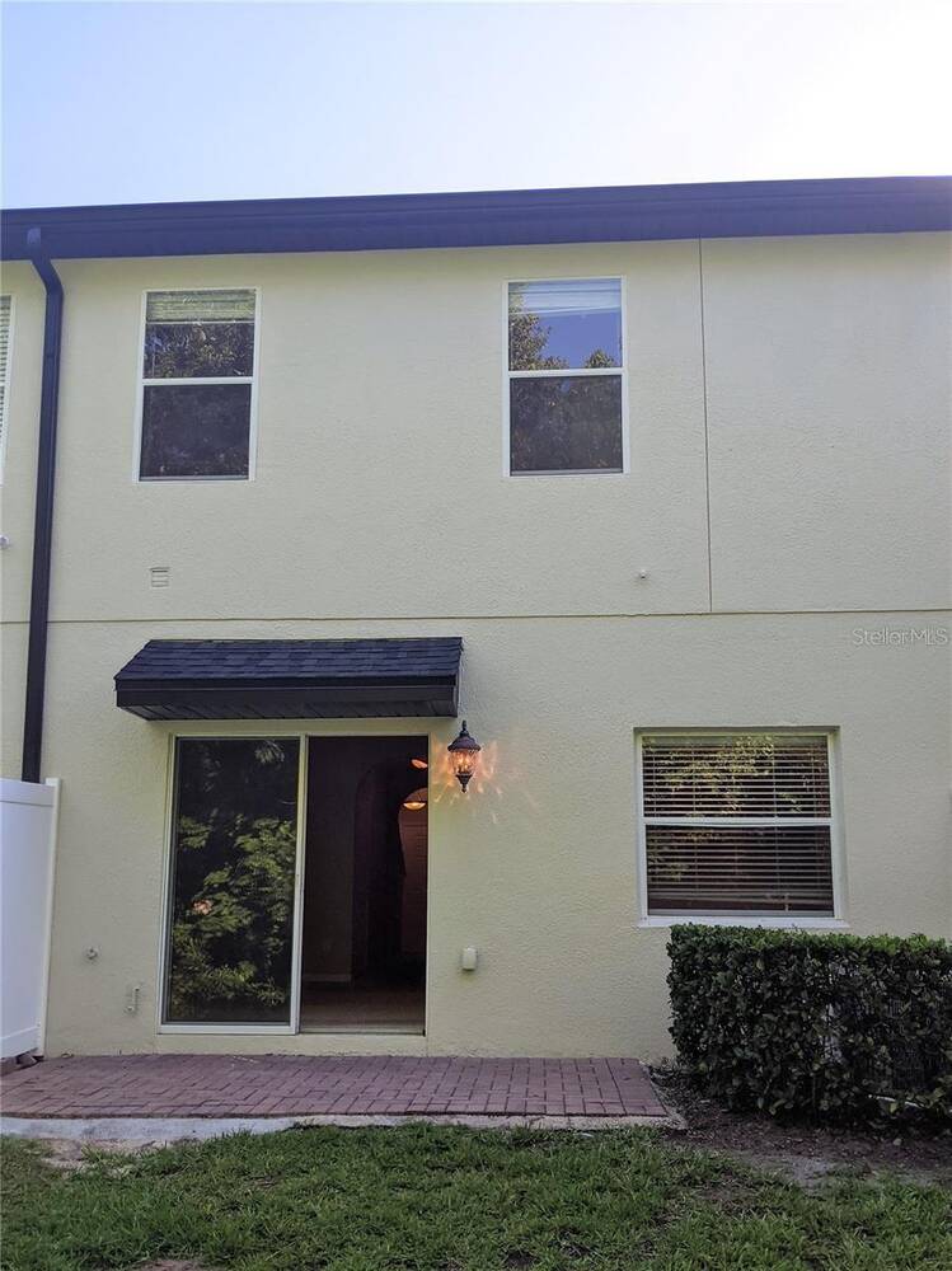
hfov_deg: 51.3
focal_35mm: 27
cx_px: 476
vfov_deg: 65.3
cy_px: 636
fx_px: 991
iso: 48
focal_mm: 4.44
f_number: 1.8
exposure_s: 1/1117
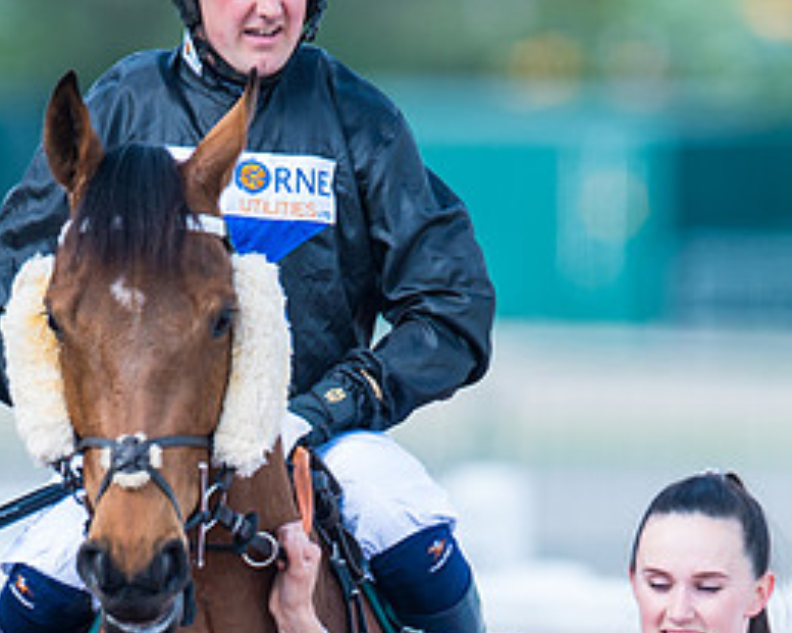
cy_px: 382
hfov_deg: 2.0
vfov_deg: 1.6
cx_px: 506
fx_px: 22939
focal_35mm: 979
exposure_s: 1/500
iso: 160
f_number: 5
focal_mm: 400
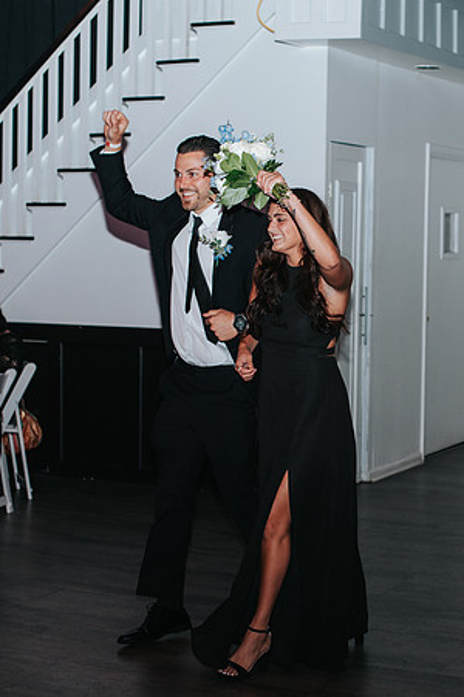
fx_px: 1449
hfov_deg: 18.1
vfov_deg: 27.0
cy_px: 348
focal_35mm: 75
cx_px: 309
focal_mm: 50
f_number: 3.5
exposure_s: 1/125
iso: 800
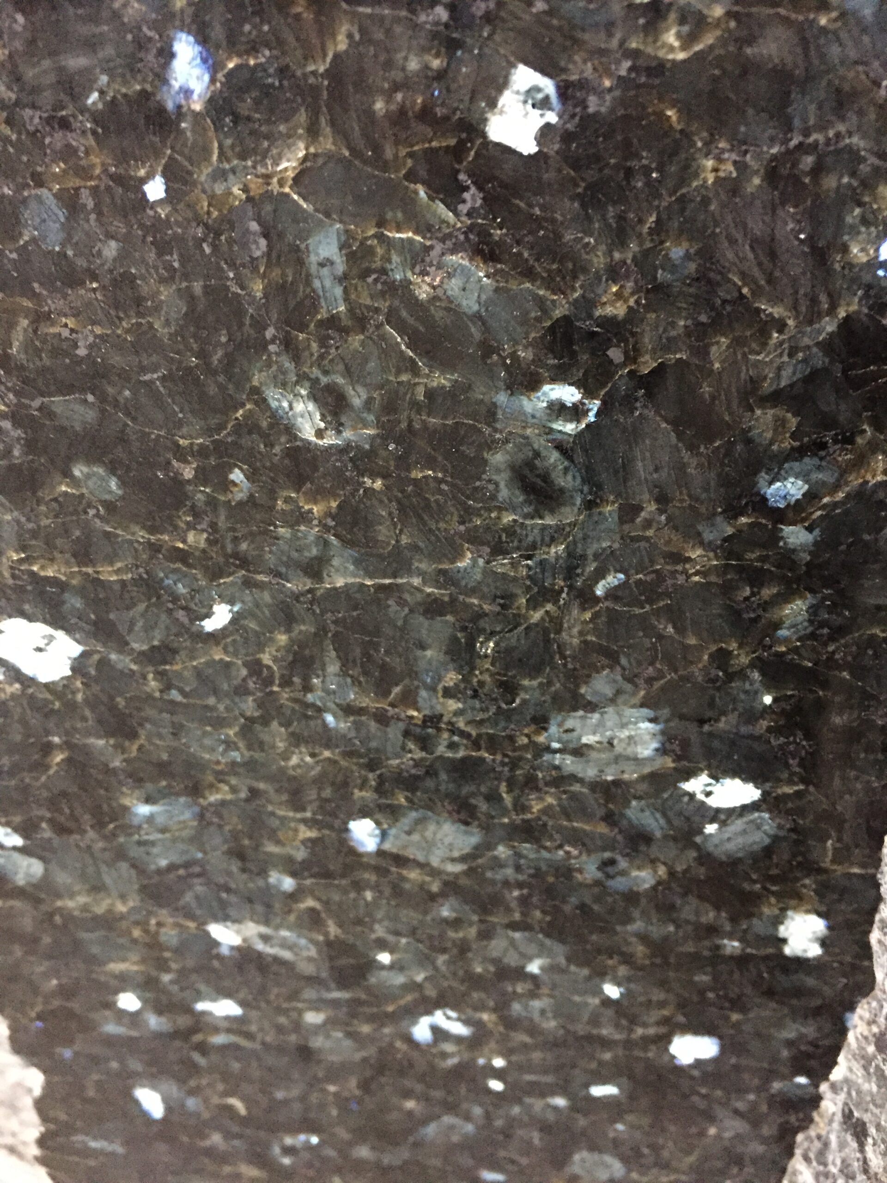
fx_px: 991
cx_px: 444
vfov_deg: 61.7
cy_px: 592
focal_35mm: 29
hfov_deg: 48.2
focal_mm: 4.15
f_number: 2.2
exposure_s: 1/15
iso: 400
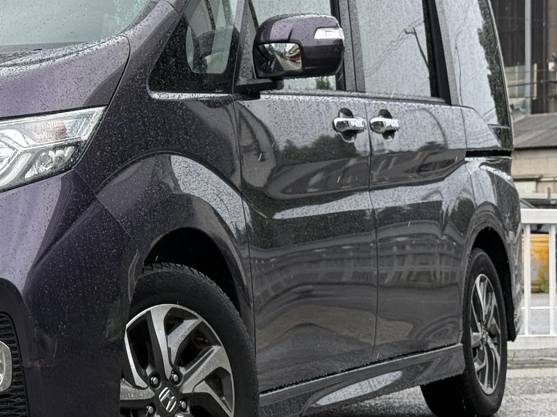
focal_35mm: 113
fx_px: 1818
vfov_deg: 13.1
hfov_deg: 17.0
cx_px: -14
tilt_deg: +2.0
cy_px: 173
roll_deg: +0.3
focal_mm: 6.76
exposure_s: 1/962
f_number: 1.78
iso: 80
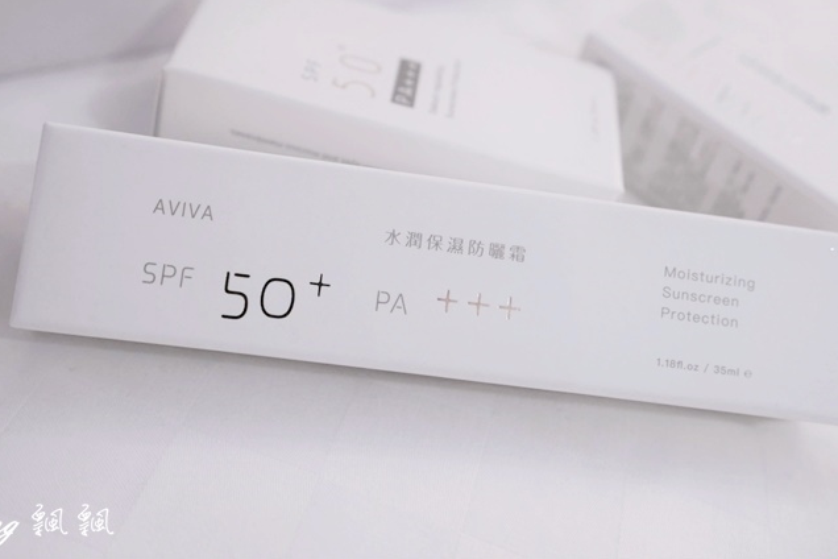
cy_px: 209
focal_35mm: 44
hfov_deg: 44.5
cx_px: 430
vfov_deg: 30.4
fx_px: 1024
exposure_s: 1/20
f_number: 5
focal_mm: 35
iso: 1600
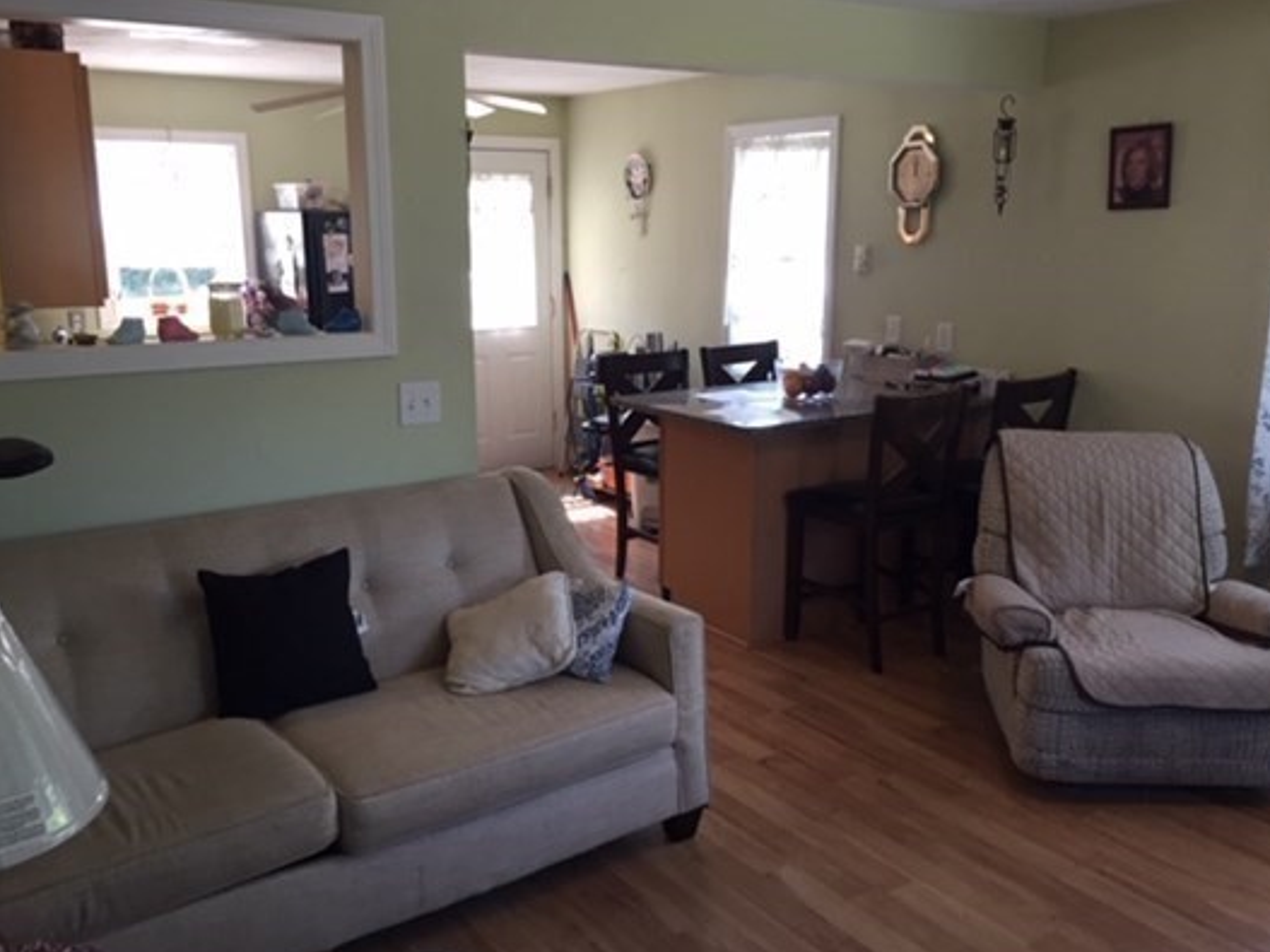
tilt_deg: -13.6
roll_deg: -0.4
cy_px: 501
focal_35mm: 33
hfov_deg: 55.4
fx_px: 1210
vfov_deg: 42.9
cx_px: 641
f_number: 2.2
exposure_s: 1/30
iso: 40
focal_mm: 4.15
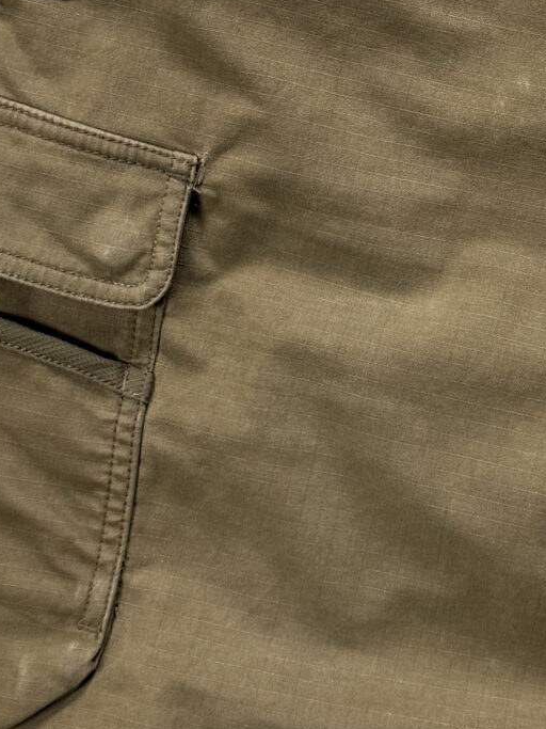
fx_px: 1893
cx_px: 548
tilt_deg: -89.6
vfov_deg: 21.4
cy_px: 93
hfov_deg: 16.1
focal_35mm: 90
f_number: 1.78
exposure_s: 1/60
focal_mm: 6.76
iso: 250
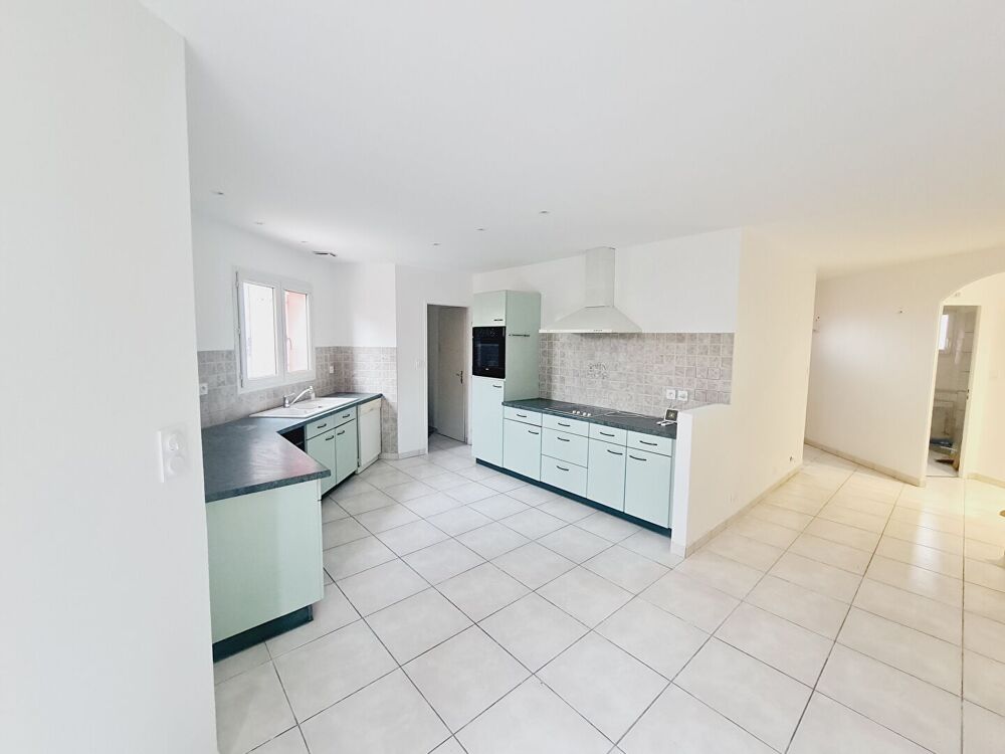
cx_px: 502
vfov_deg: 89.9
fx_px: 377
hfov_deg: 106.2
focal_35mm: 13
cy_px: 377
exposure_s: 1/33
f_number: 2.2
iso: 400
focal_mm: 2.2
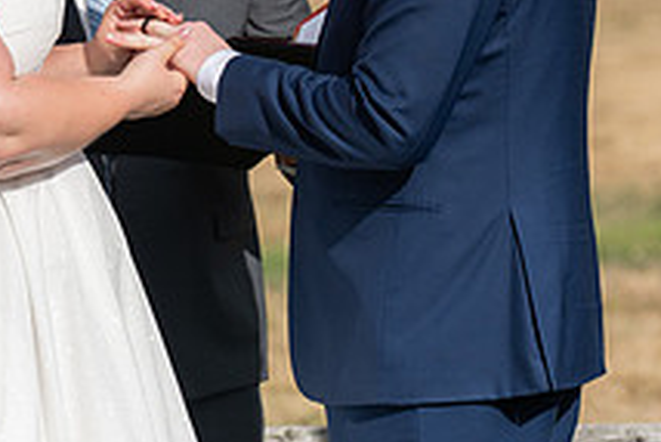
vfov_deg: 3.4
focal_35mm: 407
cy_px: -23
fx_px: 7478
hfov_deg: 5.1
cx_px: 210
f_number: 4.5
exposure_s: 1/8000
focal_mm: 150
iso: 400
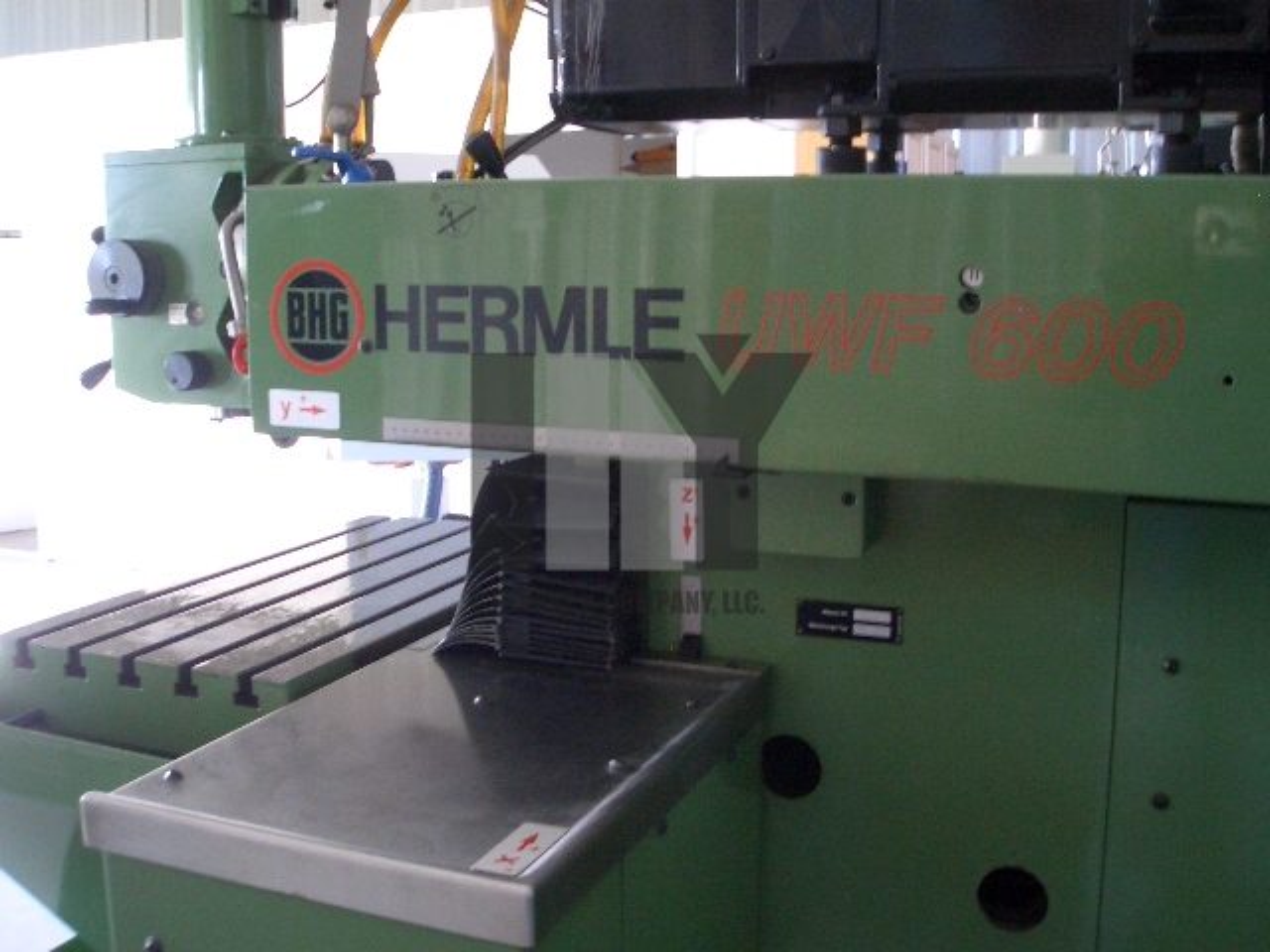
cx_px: 635
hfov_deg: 51.4
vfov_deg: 39.7
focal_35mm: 36
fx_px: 1321
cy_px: 476
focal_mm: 4.8
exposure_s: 1/13
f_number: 4
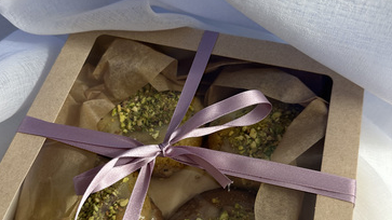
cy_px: 135
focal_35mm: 36
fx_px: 374
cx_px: 191
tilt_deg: -60.8
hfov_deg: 55.3
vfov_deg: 32.7
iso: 80
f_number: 1.78
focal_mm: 6.86
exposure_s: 1/100
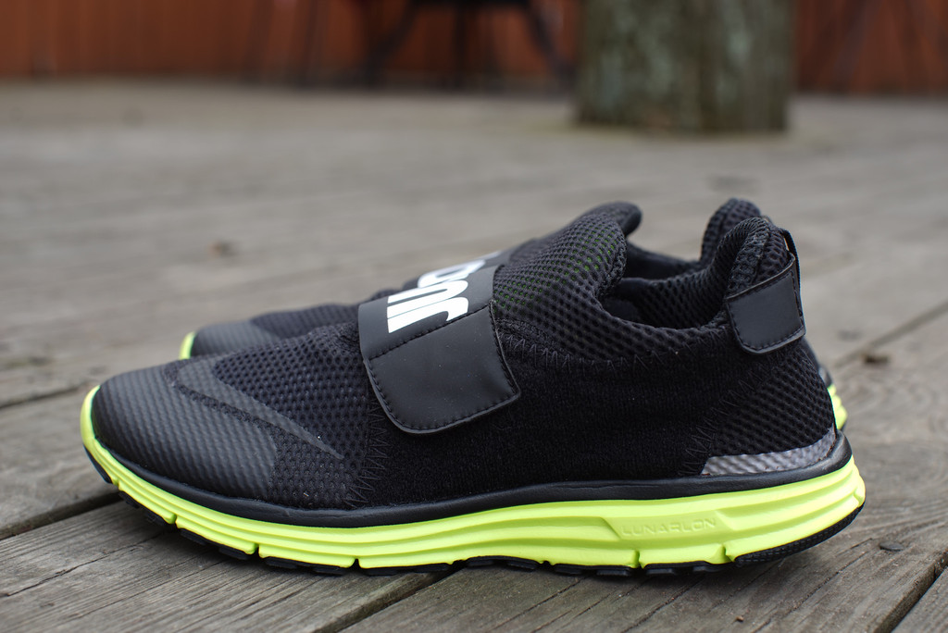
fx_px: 1317
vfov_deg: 27.0
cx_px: 474
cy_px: 316
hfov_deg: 39.6
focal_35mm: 50
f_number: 6.3
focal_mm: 50
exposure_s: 1/80
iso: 64
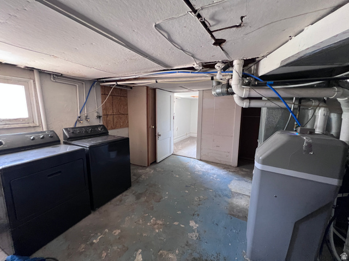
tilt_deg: -7.1
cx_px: 174
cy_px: 130
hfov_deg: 106.2
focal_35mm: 13
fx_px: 131
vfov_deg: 89.9
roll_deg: -0.3
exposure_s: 1/60
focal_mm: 1.57
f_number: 1.8
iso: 500
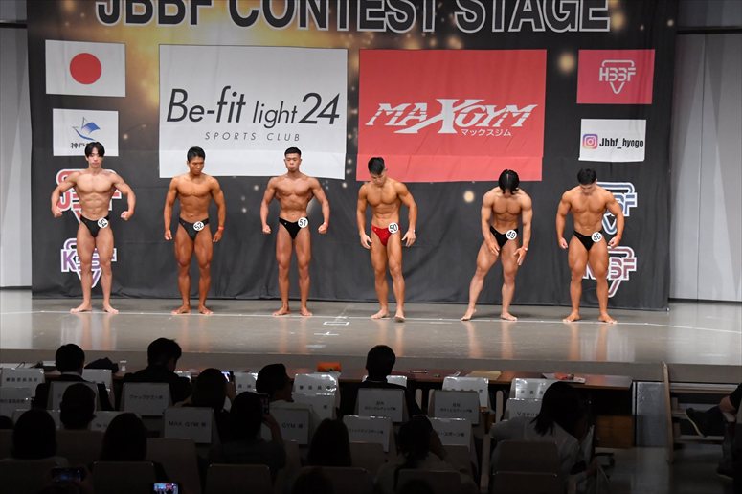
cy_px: 247
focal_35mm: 87
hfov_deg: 23.4
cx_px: 371
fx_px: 1792
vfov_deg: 15.7
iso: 6400
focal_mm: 58
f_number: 5.6
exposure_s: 1/400
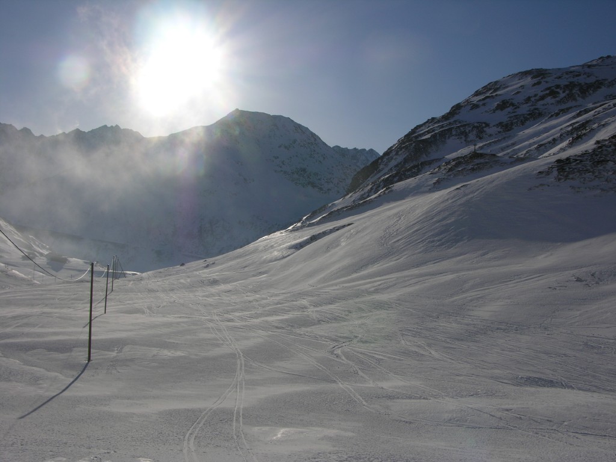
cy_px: 231
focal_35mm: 35
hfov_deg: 52.6
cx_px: 308
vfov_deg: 40.7
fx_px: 623
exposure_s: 1/648
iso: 50
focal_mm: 8.9
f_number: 8
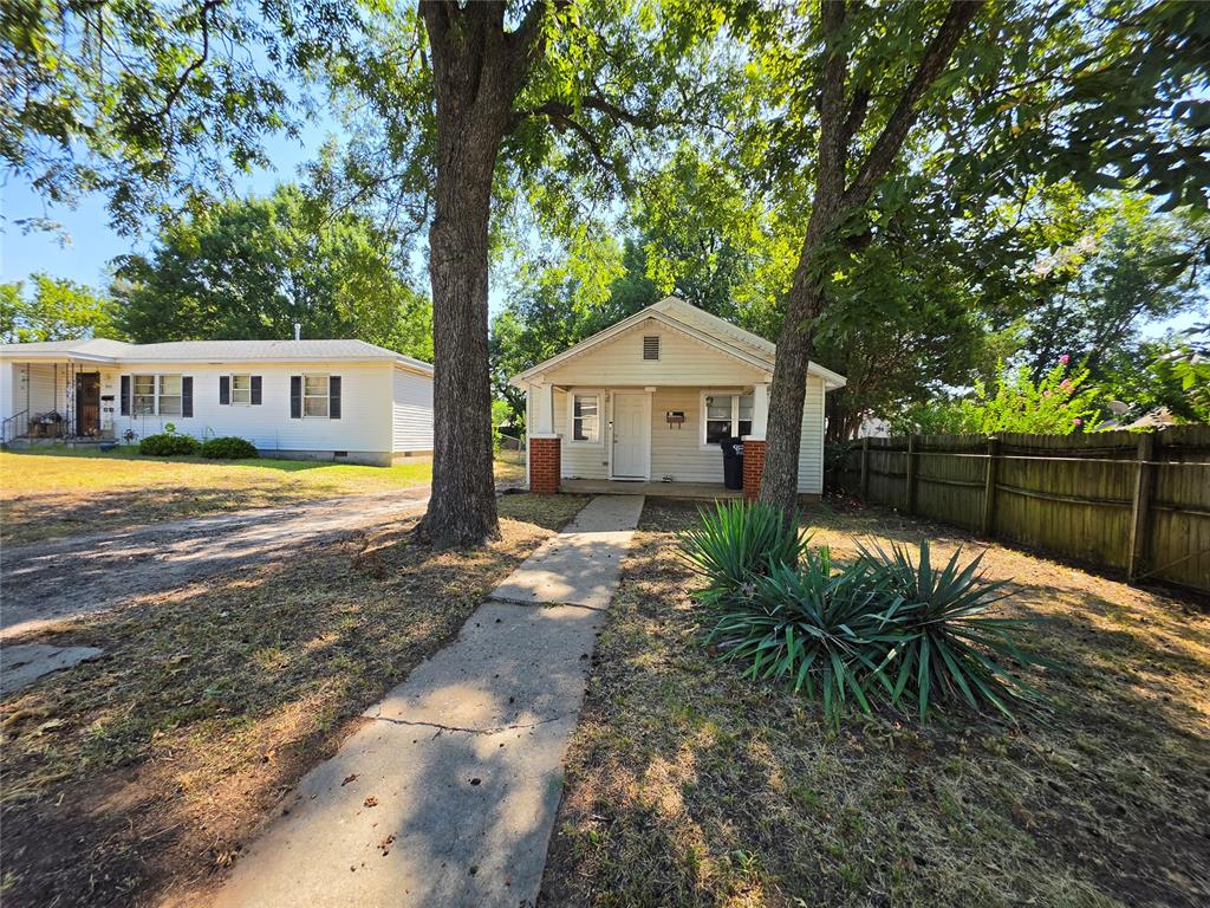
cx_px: 605
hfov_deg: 106.2
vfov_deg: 89.9
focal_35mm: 13
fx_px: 454
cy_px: 454
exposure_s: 1/732
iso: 32
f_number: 1.9
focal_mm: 2.2
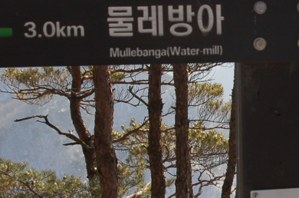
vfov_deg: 11.9
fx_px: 947
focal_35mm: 114
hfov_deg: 17.2
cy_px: 100
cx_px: 347
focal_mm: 29
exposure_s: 1/250
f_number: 8
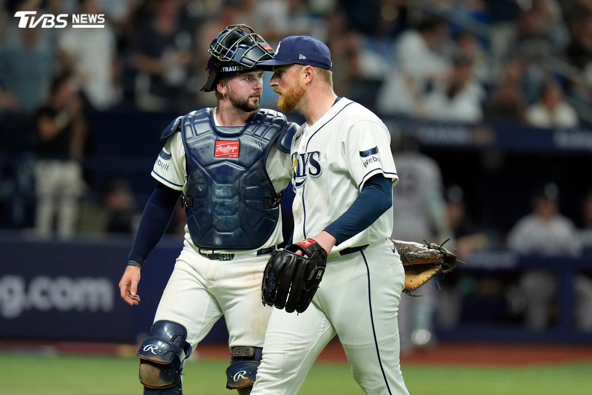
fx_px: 6578
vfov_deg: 3.4
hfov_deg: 5.2
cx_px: 296
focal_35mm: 400
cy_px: 198
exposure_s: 1/1250
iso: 3200
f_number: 3.5
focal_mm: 400
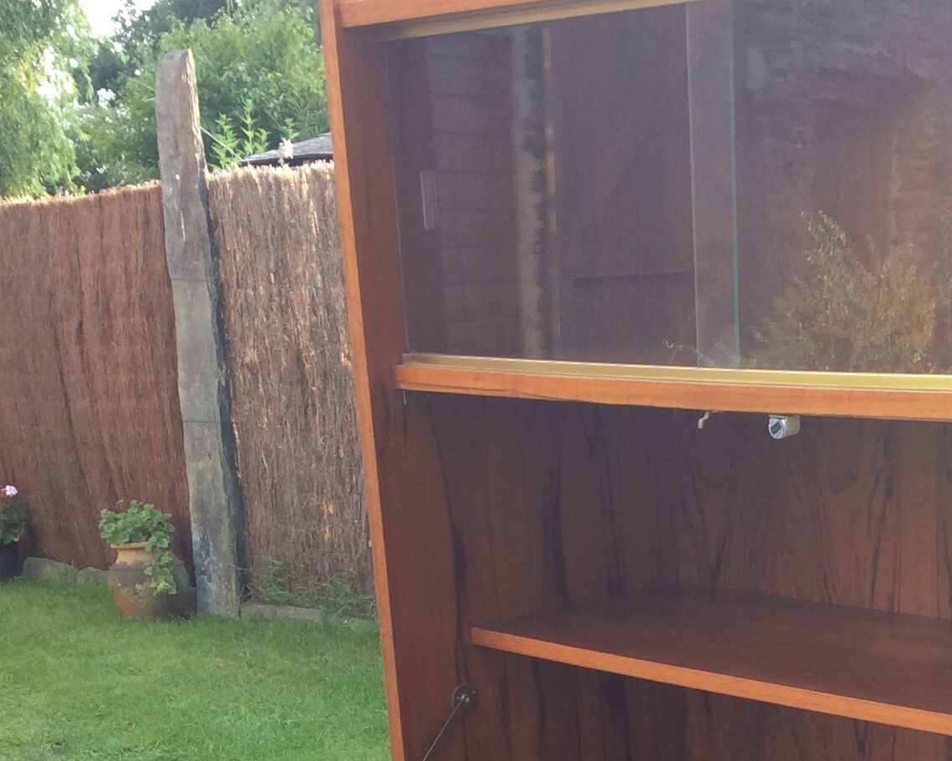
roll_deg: +2.2
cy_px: 870
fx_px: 2000
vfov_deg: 20.4
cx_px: 716
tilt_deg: -20.1
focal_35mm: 71
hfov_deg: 26.4
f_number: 2.4
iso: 32
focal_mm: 3.3
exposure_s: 1/50
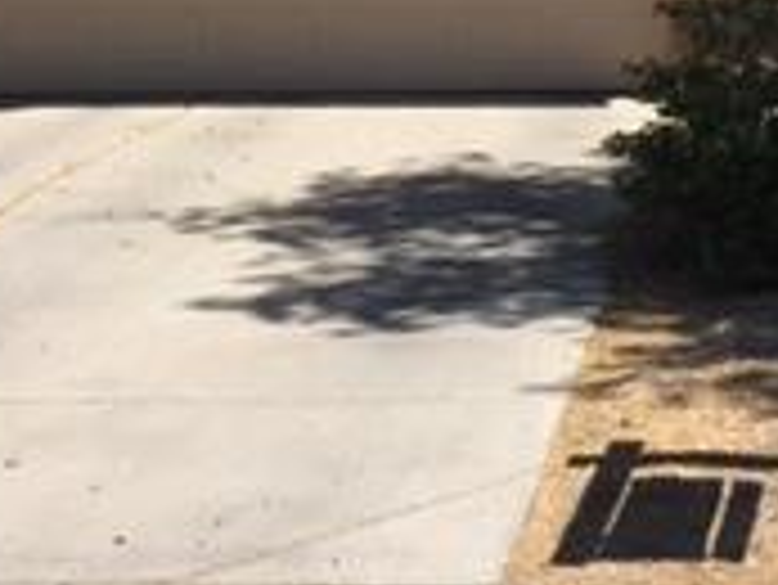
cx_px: 580
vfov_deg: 13.7
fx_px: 2407
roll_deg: +0.7
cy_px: 18
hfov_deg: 18.3
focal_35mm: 107
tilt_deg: -2.6
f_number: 2.2
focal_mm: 4.15
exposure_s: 1/1883
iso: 32
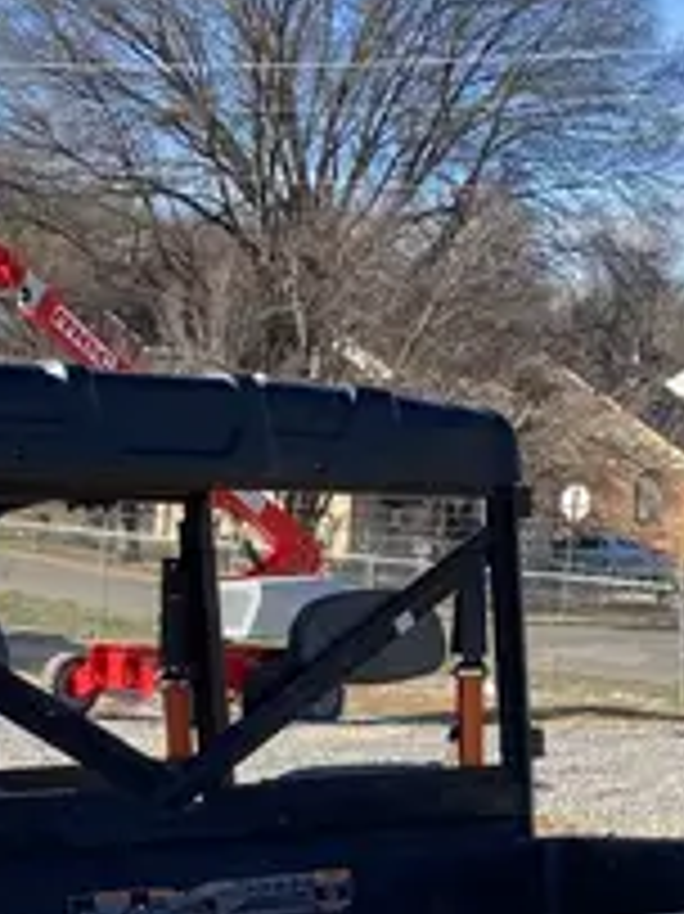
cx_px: 490
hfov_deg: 14.6
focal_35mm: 101
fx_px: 2664
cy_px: 835
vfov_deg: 19.1
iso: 20
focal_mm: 3.99
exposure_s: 1/1056
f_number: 1.8
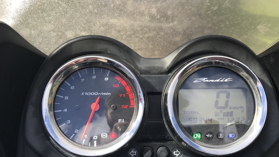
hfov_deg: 46.4
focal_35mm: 44
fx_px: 326
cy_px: 102
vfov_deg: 27.0
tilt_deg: -20.3
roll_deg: -1.8
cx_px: 147
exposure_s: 1/1168
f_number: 1.8
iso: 20
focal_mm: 3.99
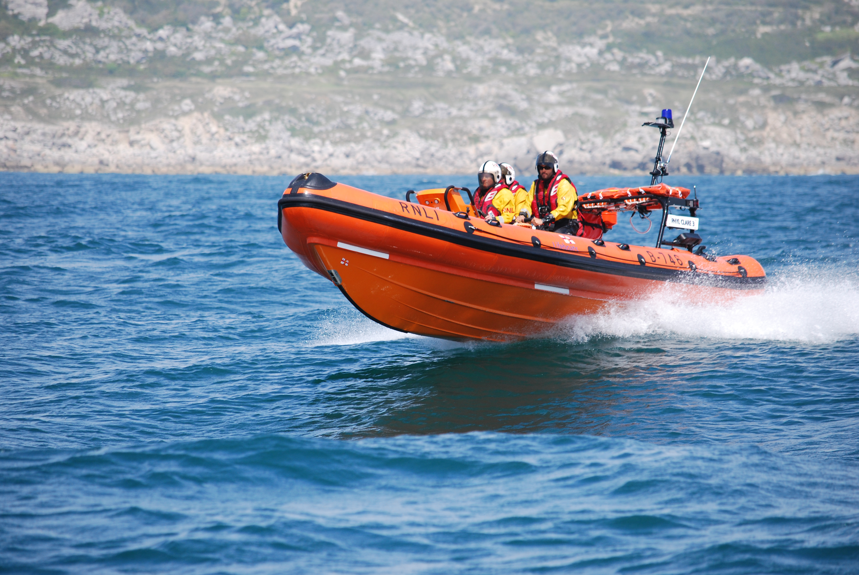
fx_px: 6629
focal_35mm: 278
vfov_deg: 5.0
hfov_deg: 7.4
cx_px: 430
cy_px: 288
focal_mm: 185
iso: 200
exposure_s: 1/800
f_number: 5.3
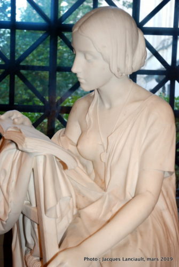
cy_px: 134
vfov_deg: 35.0
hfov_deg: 23.9
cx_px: 90
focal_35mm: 57
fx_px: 424
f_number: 4.5
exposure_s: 1/60
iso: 640
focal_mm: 38
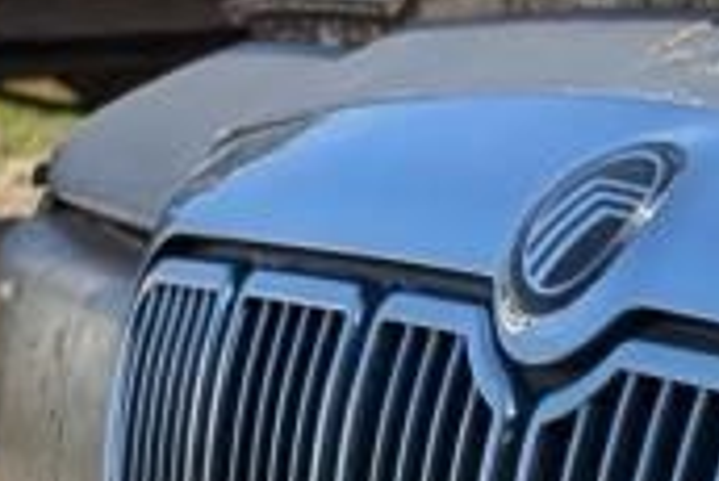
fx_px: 3698
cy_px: 1581
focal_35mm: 185
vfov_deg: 6.6
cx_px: 2335
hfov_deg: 8.7
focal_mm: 6.9
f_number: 1.68
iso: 19
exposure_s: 1/1845
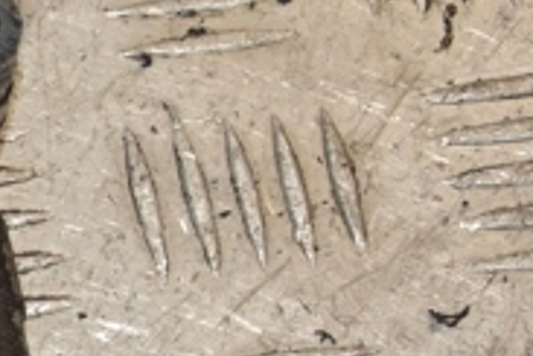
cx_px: -367
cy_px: 429
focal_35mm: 305
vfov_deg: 4.5
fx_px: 4515
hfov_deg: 6.6
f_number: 8
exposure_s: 1/200
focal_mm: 58
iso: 800
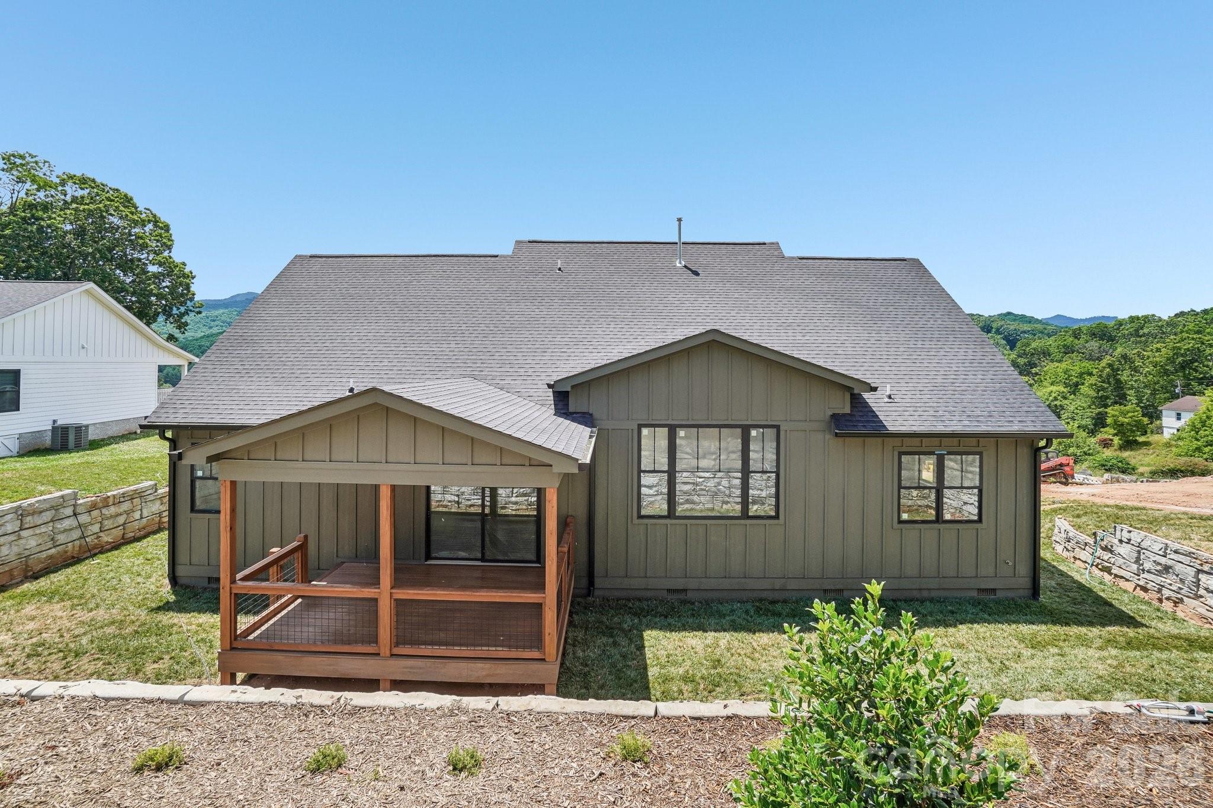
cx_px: 606
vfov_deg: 77.3
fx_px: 505
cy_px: 404
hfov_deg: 100.4
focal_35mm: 15
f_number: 8
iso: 100
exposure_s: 1/160
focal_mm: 10
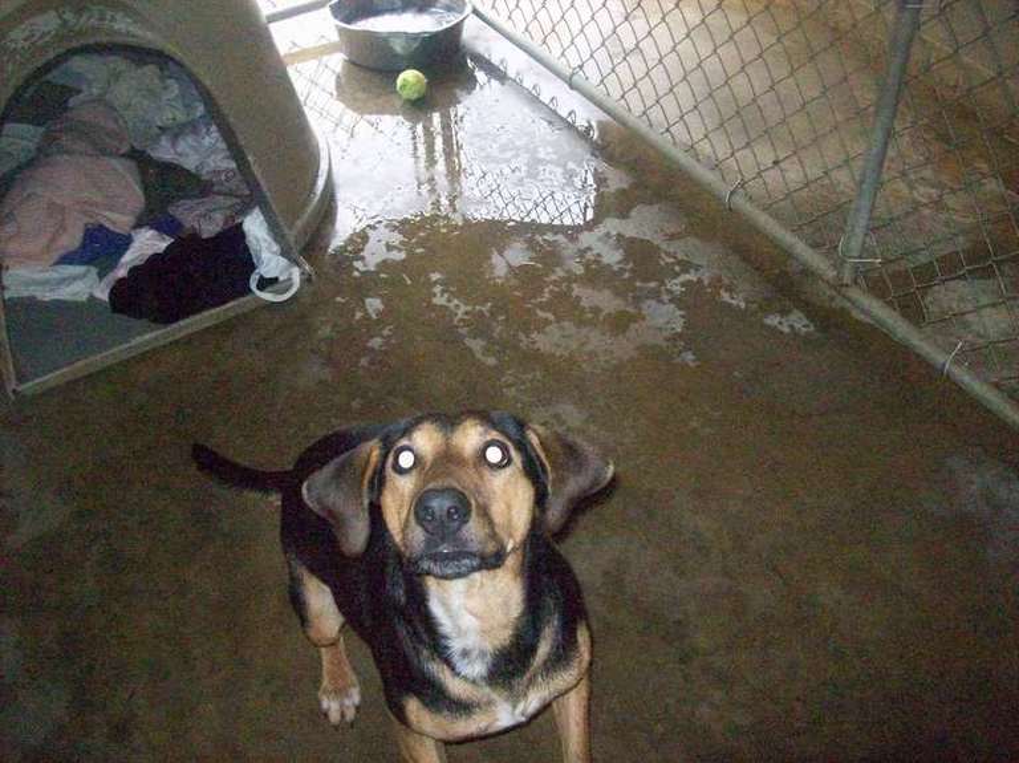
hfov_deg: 51.4
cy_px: 382
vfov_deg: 39.6
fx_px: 1059
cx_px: 510
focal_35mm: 36
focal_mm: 6
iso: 800
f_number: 2.7
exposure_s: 1/128
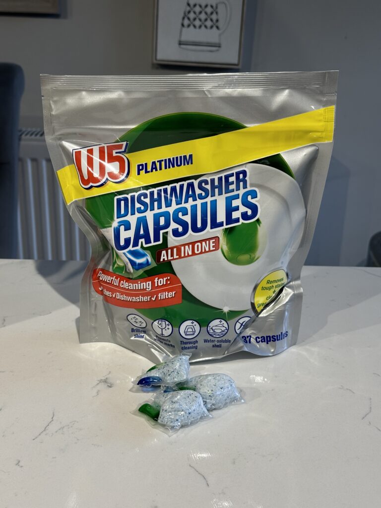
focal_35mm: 48
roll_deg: -1.6
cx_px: 190
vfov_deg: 39.7
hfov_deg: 30.3
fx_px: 704
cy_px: 254
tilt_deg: -21.2
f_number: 1.78
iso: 80
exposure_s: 1/100
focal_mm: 6.86
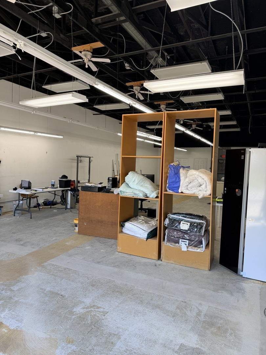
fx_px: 246
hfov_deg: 56.8
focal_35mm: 24
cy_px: 178
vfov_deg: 71.6
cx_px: 133
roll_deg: -1.6
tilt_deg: -3.0
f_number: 1.78
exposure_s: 1/215
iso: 80
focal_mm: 6.76
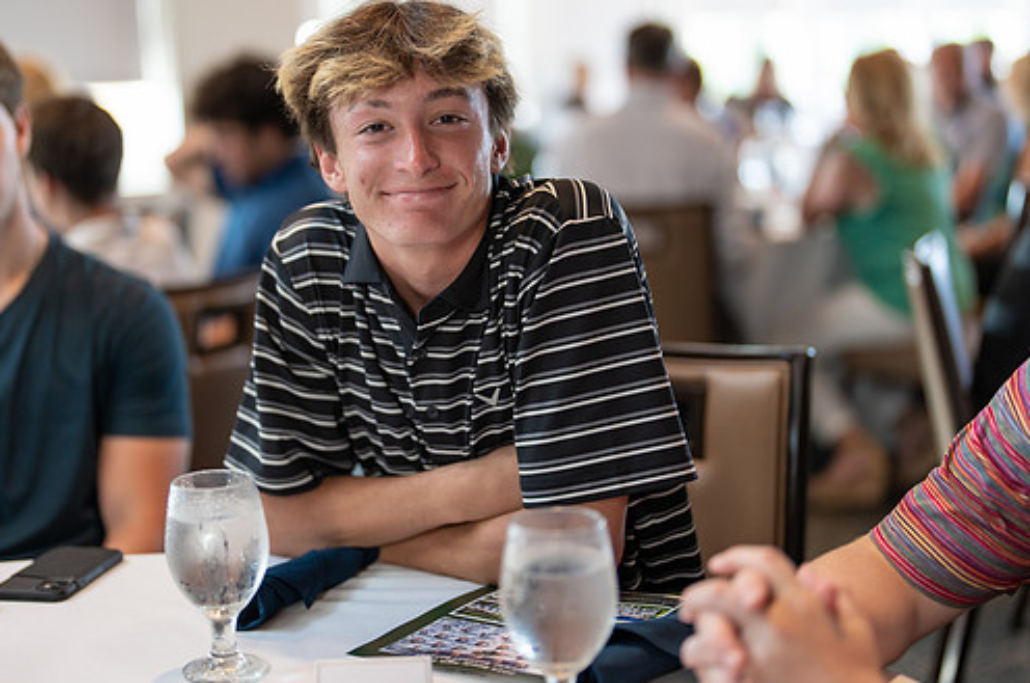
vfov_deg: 22.9
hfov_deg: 34.0
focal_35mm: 59
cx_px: 467
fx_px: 1685
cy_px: 298
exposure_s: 1/320
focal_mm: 50
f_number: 1.2
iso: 250
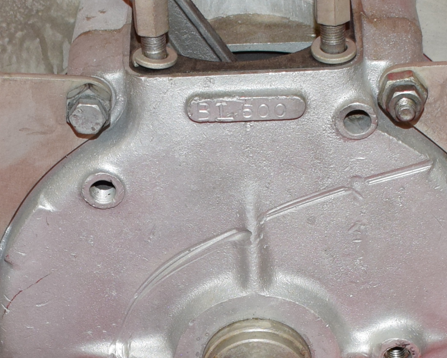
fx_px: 1905
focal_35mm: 144
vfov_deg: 10.6
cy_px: 402
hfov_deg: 13.4
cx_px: 194
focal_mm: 24
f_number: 5
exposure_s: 1/125
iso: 640
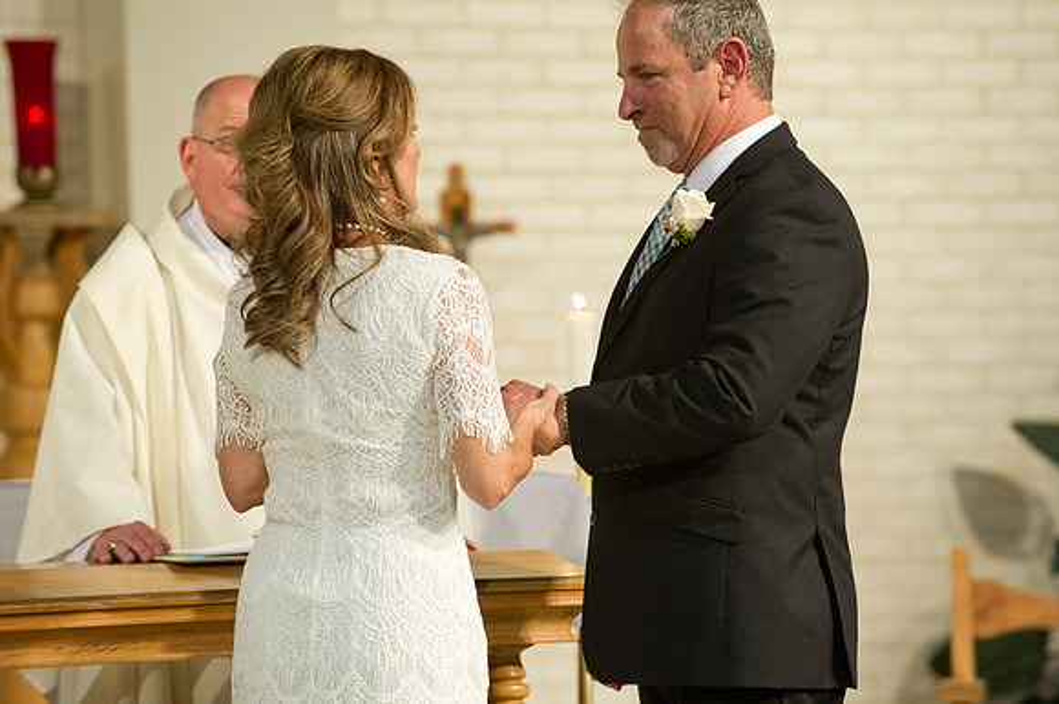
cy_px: 352
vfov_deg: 6.9
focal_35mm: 200
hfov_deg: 10.3
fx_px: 5880
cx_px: 530
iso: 5000
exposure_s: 1/160
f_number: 4
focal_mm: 200
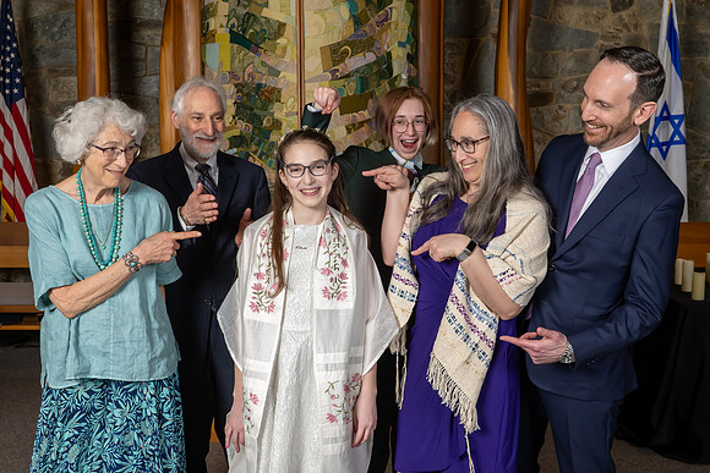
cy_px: 220
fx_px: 873
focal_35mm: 44
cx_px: 358
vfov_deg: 30.4
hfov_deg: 44.3
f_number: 8
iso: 500
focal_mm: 26
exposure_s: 1/200
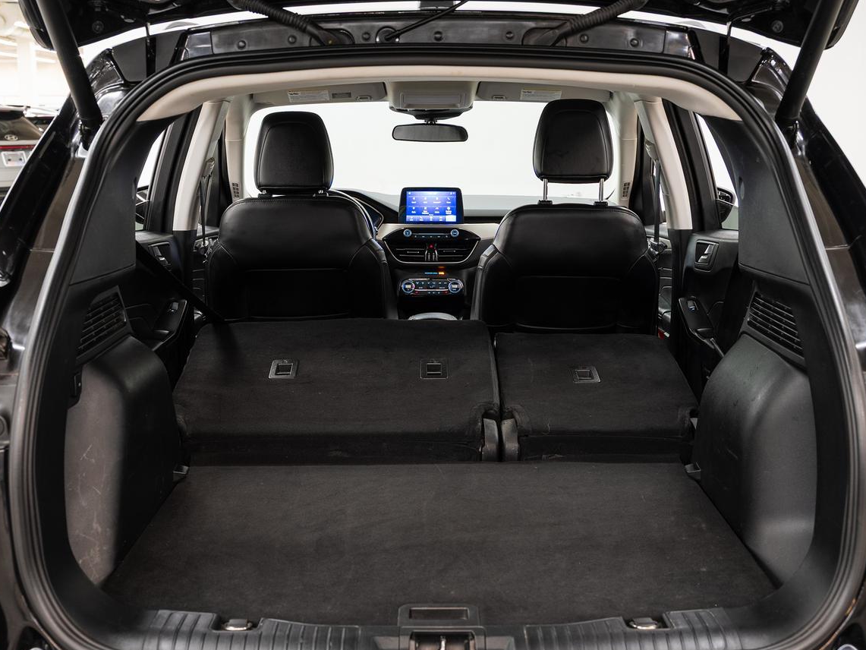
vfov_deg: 32.2
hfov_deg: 42.1
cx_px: 439
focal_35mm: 45
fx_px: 1126
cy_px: 352
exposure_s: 1/1.25
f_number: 5.6
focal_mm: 37.1
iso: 100
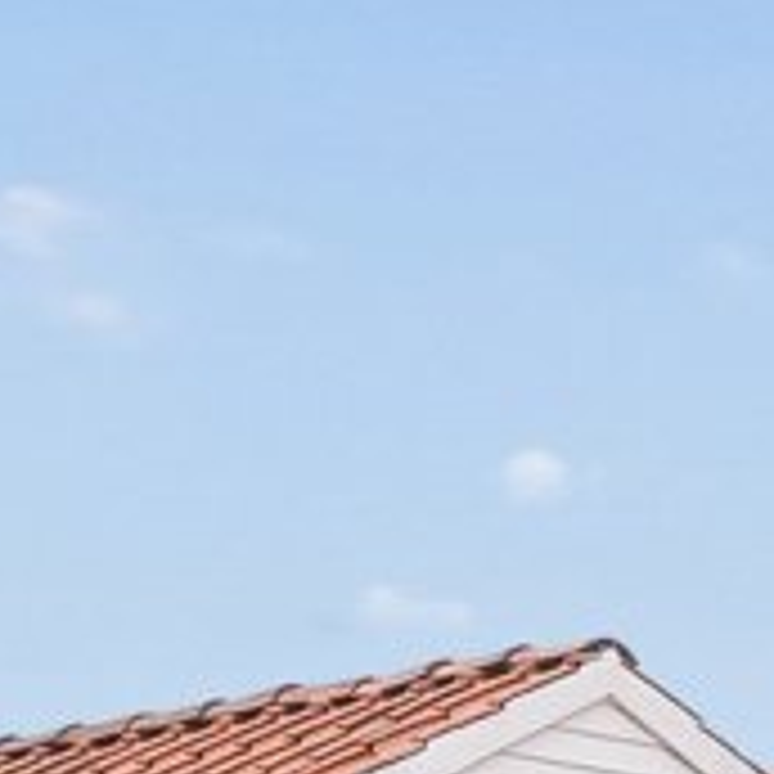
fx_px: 5995
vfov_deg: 7.2
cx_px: 248
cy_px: 1370
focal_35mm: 237
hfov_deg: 7.4
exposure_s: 1/125
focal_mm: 16
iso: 200
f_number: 8
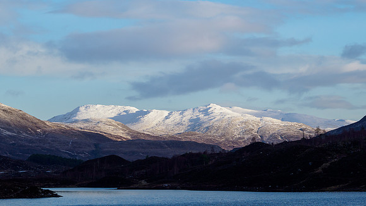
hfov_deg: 14.1
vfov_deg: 7.9
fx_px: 1480
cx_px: 183
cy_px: 137
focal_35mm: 153
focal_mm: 70
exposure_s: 1/320
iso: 200
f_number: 7.1
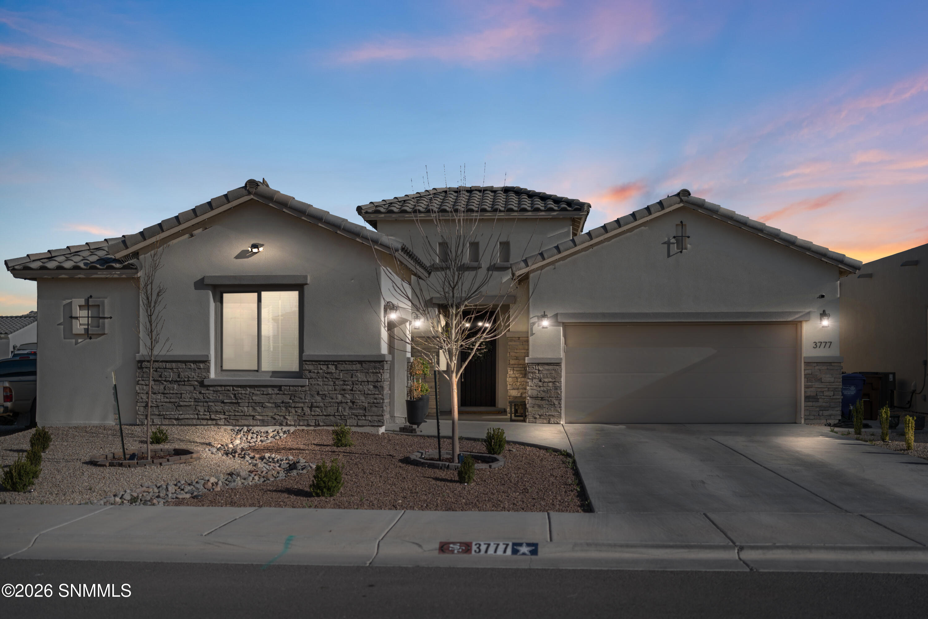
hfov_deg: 54.4
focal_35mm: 35
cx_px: 464
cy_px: 310
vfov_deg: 37.9
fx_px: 902
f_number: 1.2
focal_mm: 35
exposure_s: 1/8000
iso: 100
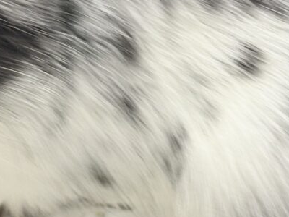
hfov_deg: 12.7
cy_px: 89
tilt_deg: -48.6
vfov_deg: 9.5
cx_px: 113
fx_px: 1302
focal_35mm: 156
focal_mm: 5.96
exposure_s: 1/50
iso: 32
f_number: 1.6
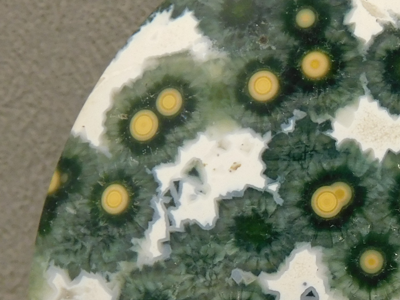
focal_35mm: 148
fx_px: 1710
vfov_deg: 9.9
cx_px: 461
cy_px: 332
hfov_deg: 13.0
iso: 125
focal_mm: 8
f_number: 3.7
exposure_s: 1/40
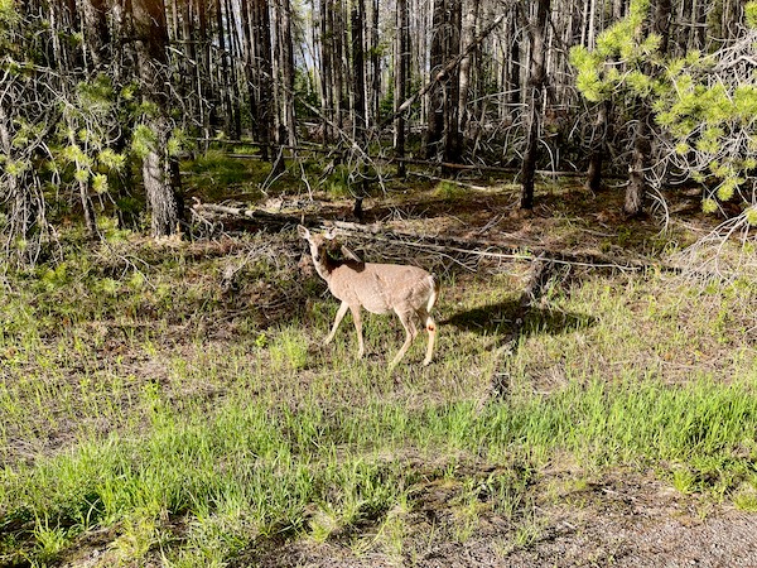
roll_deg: -0.4
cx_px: 378
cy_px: 284
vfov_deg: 53.1
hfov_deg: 67.3
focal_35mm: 26
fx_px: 569
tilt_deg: -15.9
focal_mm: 5.1
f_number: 1.6
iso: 32
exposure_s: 1/461
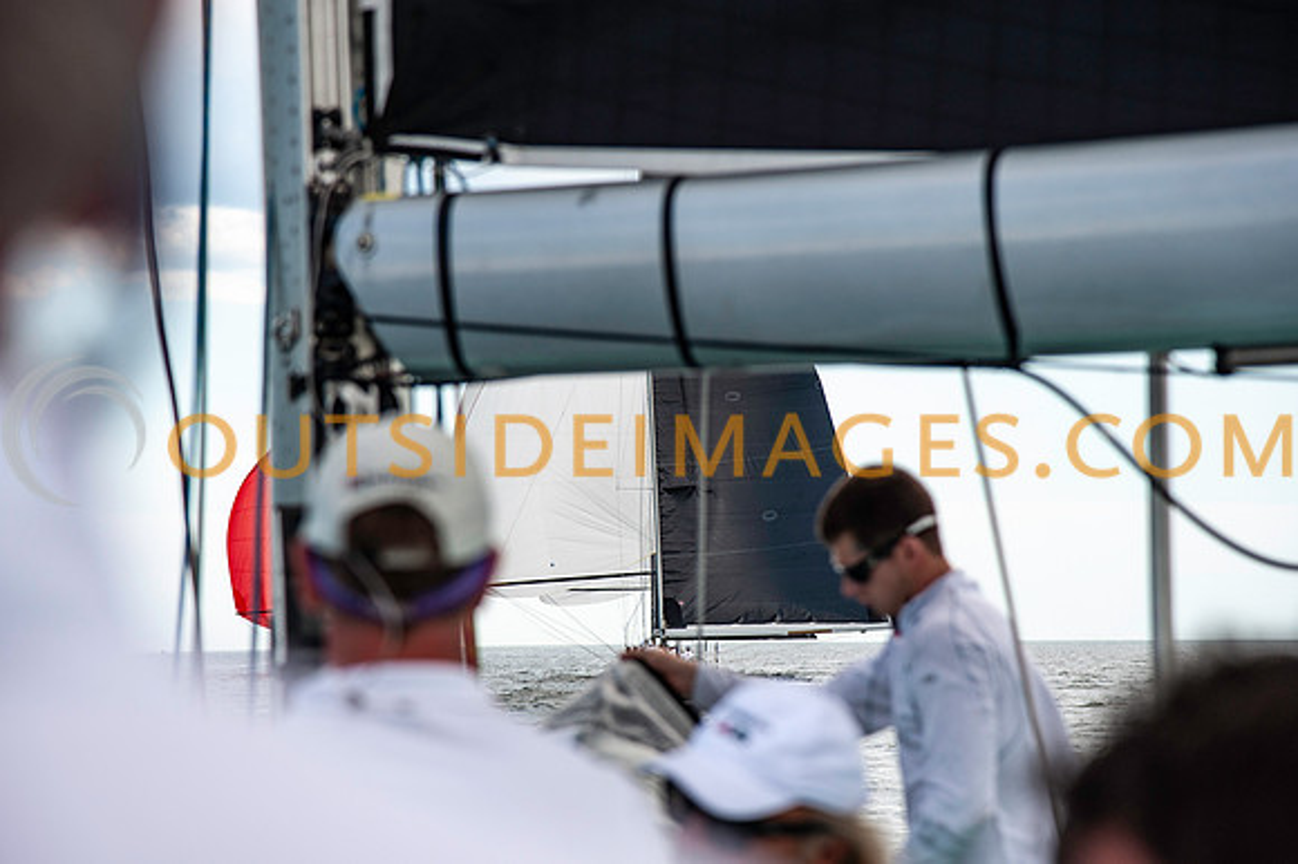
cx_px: 649
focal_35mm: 130
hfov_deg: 15.7
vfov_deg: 10.5
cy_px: 470
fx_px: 4700
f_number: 5
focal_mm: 120
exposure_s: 1/1600
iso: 250
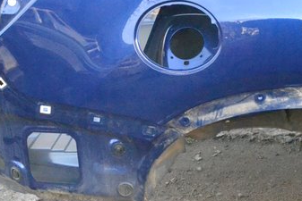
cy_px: -46
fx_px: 688
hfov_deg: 22.7
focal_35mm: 82
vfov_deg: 16.0
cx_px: 363
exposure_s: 1/160
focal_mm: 18
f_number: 9
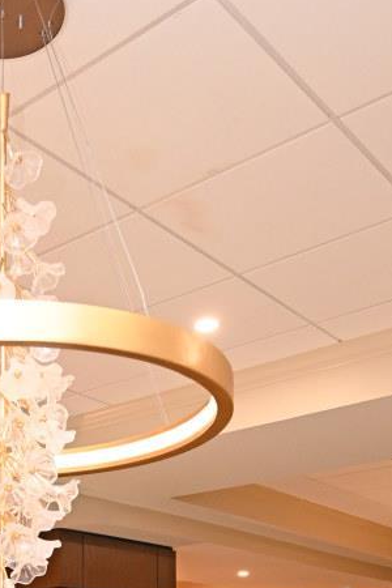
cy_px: 679
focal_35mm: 52
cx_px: -12
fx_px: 844
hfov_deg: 24.8
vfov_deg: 32.7
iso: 900
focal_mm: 15.5
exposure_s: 1/60
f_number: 4
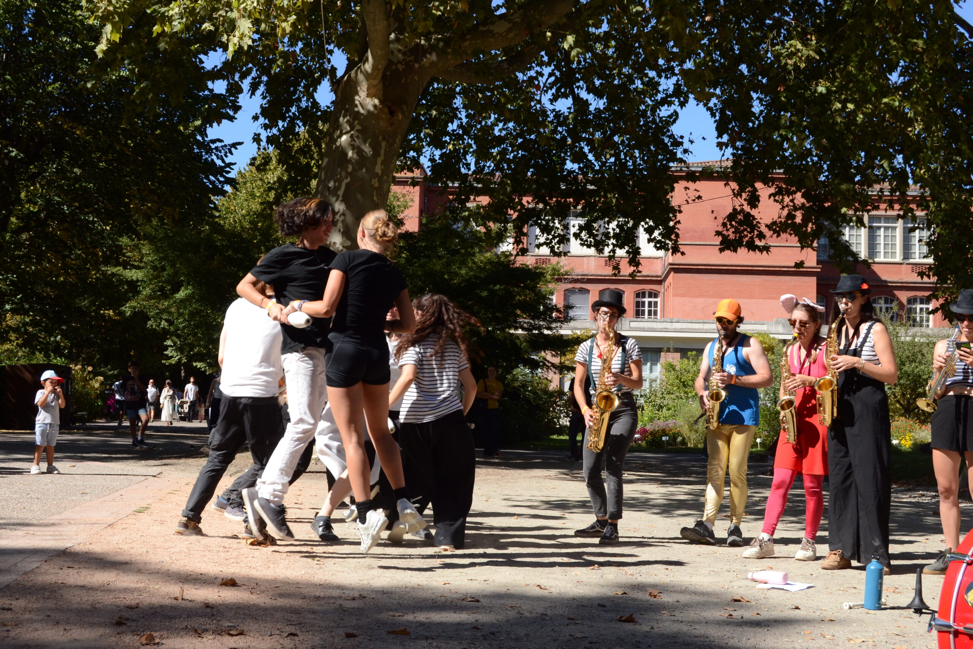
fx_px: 1216
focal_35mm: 45
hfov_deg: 43.6
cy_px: 324
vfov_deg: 29.9
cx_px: 486
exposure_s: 1/250
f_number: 10
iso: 200
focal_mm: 30
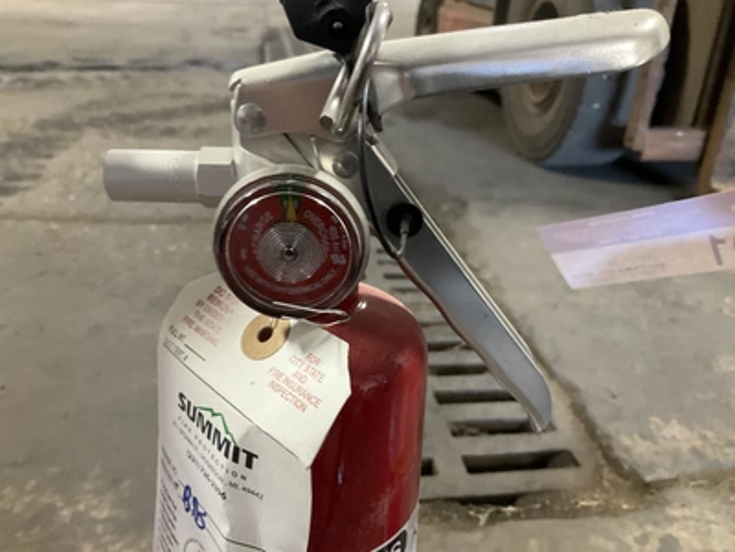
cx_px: 368
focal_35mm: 29
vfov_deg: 48.2
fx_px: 616
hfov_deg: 61.7
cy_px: 276
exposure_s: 1/40
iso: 250
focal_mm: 3
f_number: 1.8
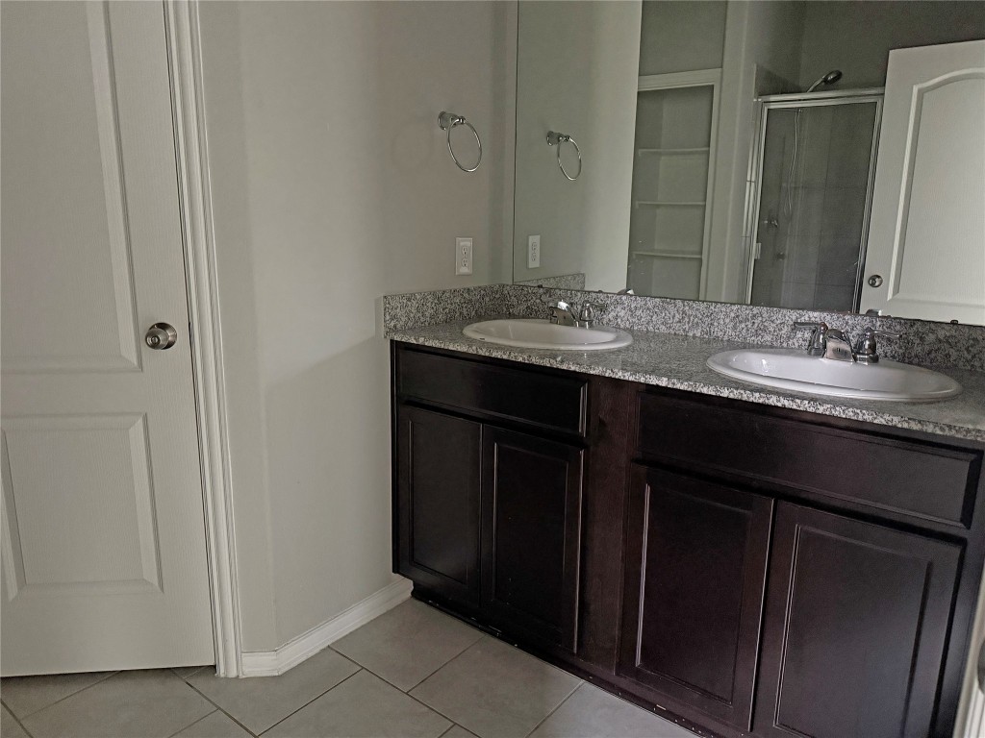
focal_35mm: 24
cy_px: 369
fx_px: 683
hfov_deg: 71.6
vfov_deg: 56.8
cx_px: 492
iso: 1600
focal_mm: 6.76
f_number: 1.78
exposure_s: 1/30
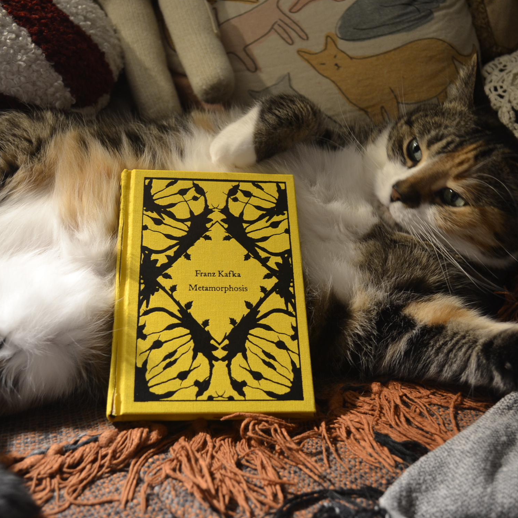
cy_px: 256
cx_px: 262
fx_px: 660
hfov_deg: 42.8
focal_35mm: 39
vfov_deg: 42.8
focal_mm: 20
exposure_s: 1/15
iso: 400
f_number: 3.8
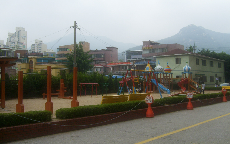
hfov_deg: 51.5
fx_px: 238
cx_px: 116
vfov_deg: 33.6
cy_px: 71
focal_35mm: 38
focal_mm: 5.8
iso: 50
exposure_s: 1/1000
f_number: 2.8
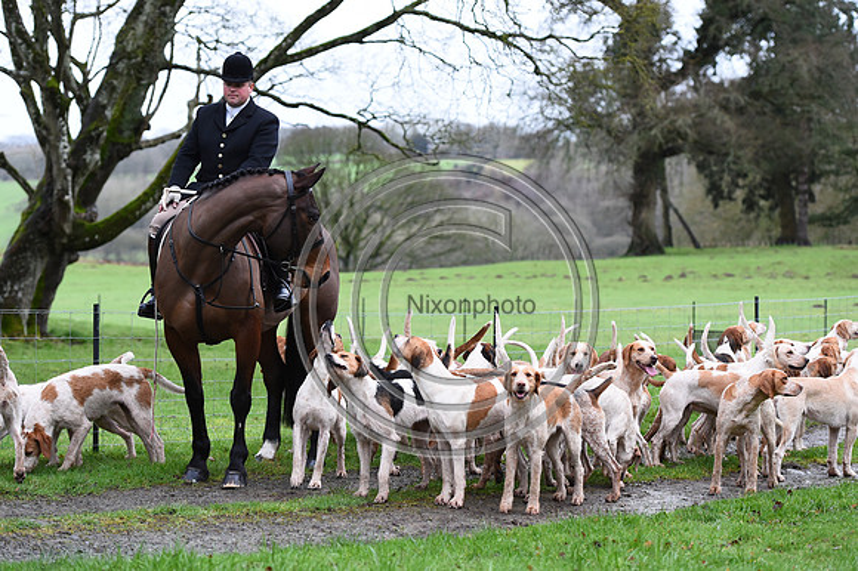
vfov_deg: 14.8
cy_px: 286
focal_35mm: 92
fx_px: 2191
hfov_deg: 22.2
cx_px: 429
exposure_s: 1/1250
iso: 2500
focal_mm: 92
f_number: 3.5
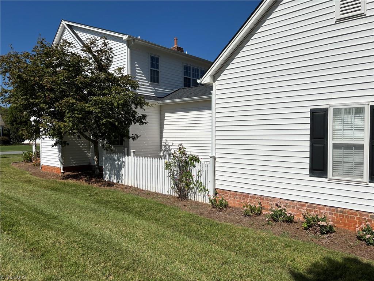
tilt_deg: -2.3
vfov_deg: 53.1
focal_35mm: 26
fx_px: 281
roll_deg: -0.1
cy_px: 140
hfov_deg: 67.3
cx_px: 187
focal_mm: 5.96
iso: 50
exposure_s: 1/10989
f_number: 1.6
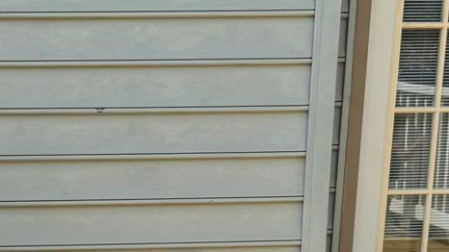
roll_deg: -0.7
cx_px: -23
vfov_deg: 10.2
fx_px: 1369
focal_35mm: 115
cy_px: 384
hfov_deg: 18.1
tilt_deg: -13.3
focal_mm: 6.76
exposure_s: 1/3584
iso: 80
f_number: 1.78
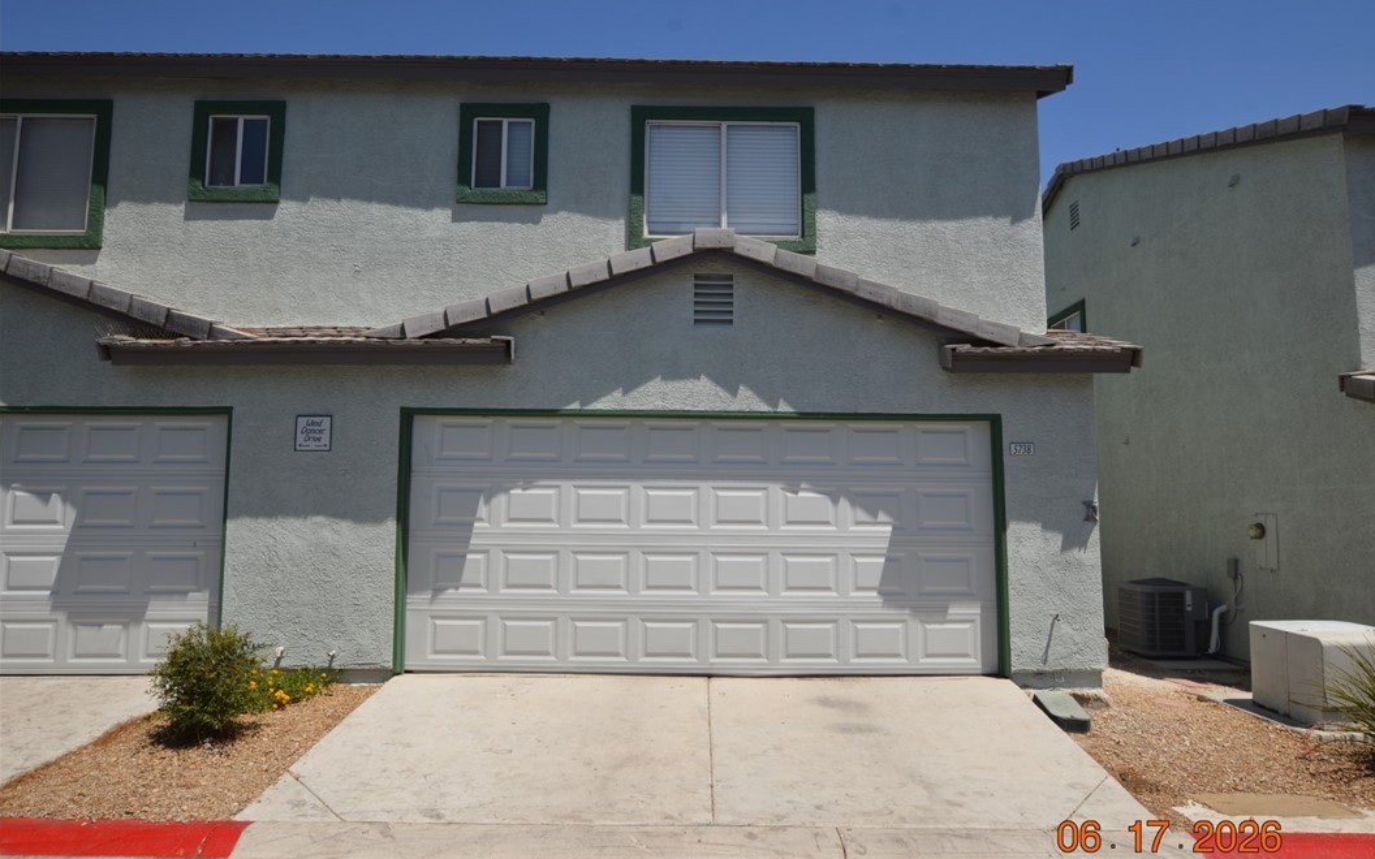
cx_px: 706
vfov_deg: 55.1
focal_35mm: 22
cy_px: 436
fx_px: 824
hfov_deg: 79.6
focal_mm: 14
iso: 100
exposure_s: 1/200
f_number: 11
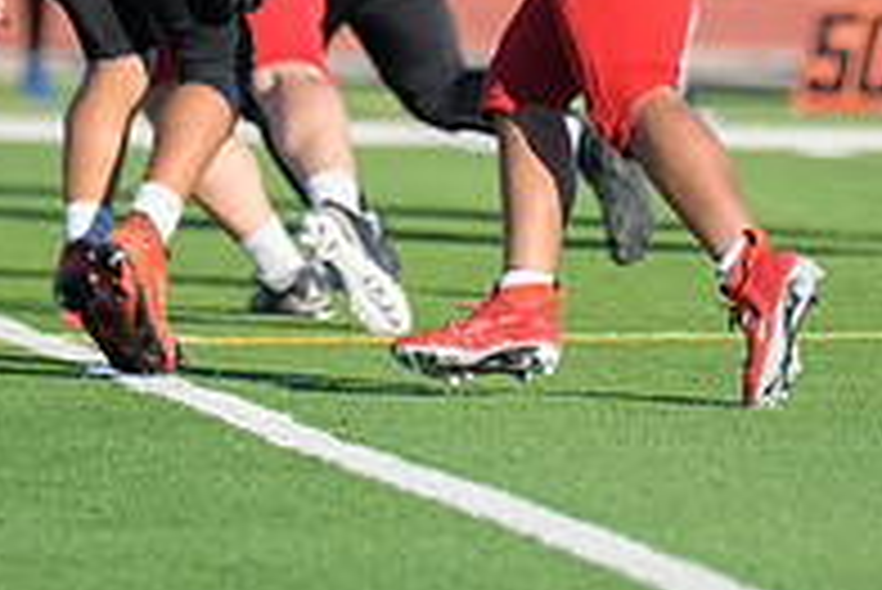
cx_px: 626
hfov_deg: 2.6
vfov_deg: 1.7
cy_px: -124
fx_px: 19589
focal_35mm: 799
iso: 400
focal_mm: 270
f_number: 2.8
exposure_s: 1/4000
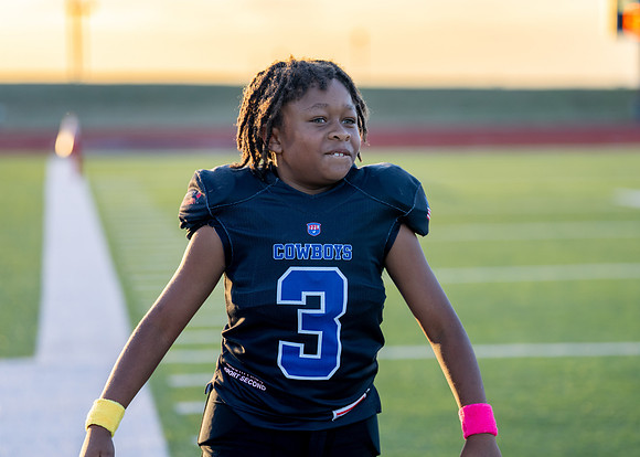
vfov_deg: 11.5
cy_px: 215
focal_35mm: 124
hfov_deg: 16.1
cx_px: 340
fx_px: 2259
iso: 320
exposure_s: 1/640
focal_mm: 112
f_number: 2.8
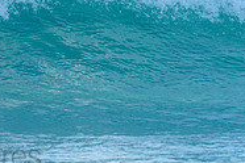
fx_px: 10589
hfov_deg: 1.3
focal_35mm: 1556
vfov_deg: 0.9
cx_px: -61
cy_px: -62
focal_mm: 500
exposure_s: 1/2000
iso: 720
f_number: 5.6
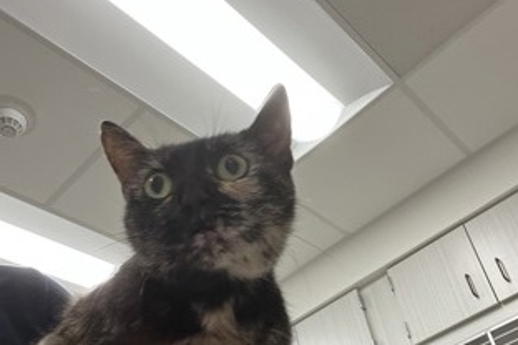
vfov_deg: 30.7
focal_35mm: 42
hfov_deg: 46.4
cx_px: 260
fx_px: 604
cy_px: 299
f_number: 2.2
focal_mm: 2.71
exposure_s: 1/60
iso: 200
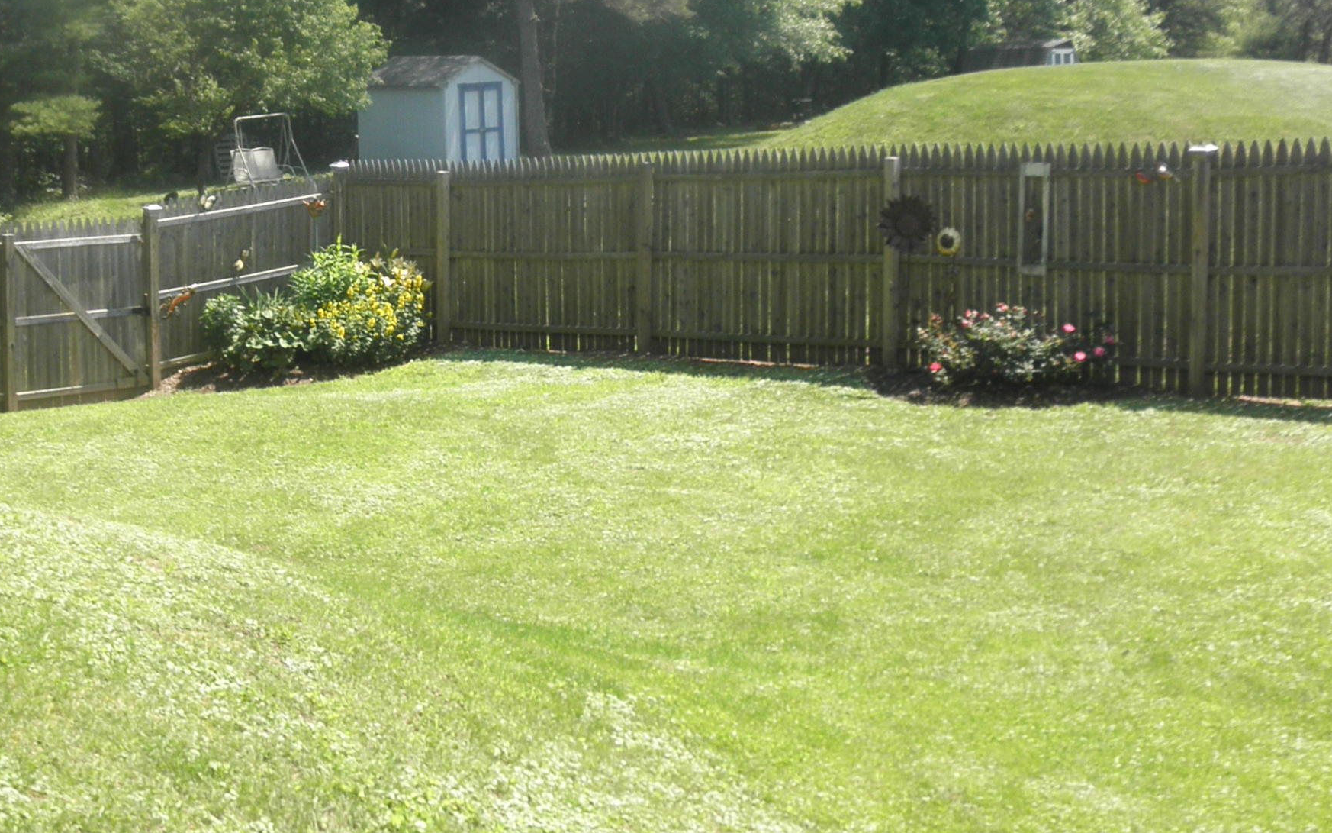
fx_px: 1851
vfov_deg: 25.1
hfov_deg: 38.5
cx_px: 317
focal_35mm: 51
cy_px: 215
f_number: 8.5
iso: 64
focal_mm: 5
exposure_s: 1/50
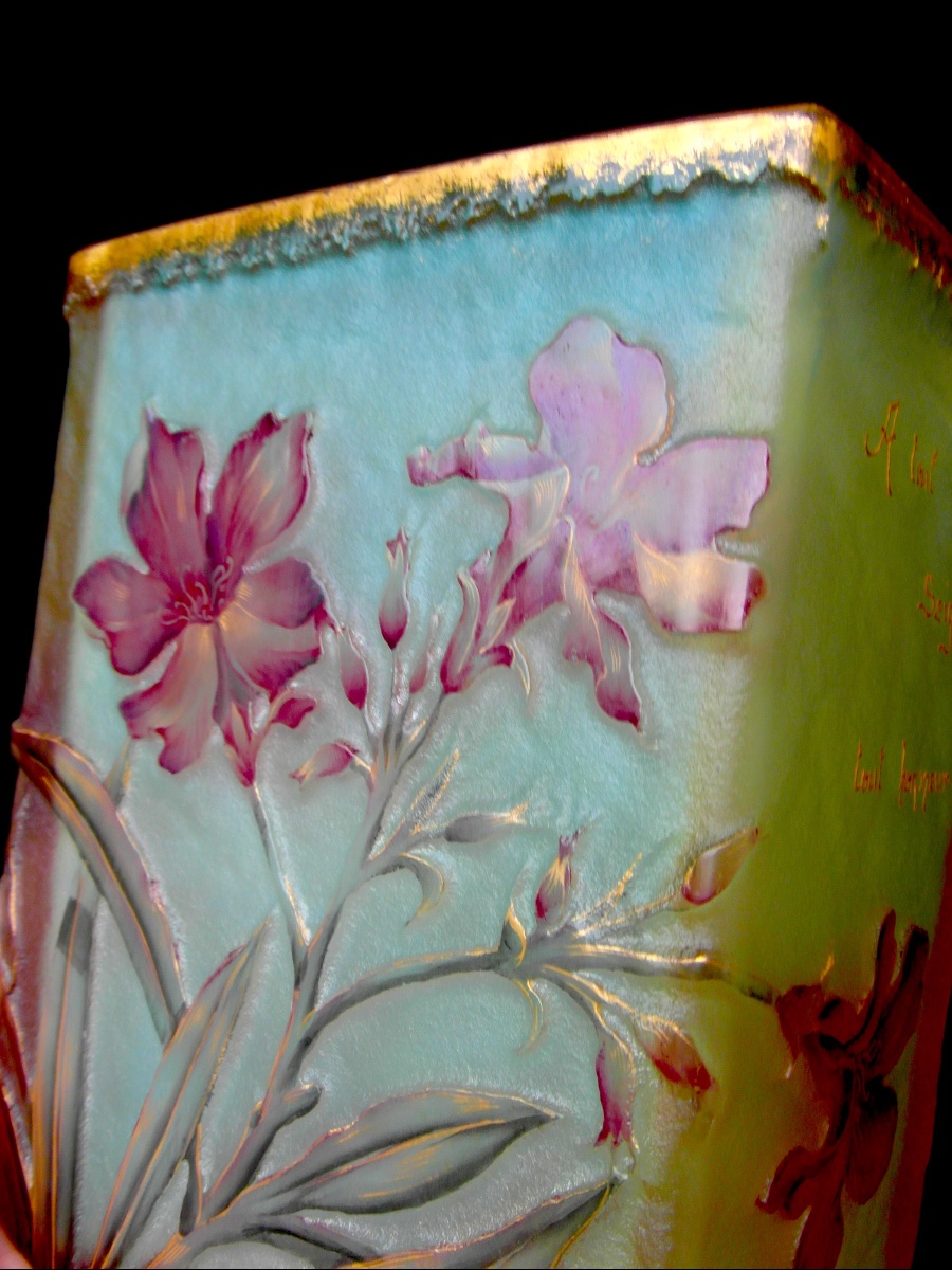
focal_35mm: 32
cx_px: 476
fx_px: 1173
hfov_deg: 44.2
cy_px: 635
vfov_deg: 56.8
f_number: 5.6
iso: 80
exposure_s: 1/30
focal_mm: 5.3
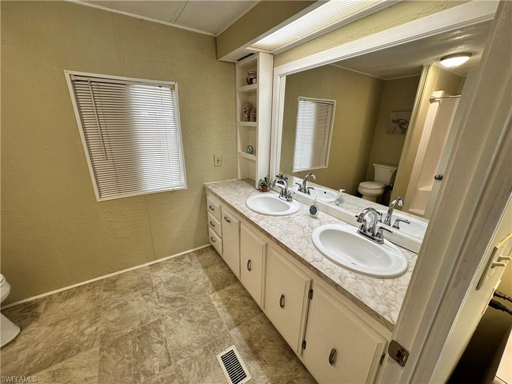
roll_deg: -1.0
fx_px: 207
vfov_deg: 85.7
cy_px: 192
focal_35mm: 14
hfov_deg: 102.1
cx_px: 256
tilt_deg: -19.9
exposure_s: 1/120
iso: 125
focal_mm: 2.22
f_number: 2.2
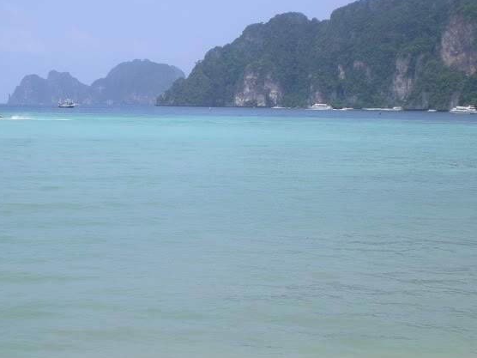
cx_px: 189
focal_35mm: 70
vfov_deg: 21.0
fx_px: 965
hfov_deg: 27.7
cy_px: 203
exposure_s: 1/413
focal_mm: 6.3
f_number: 4.6
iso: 50
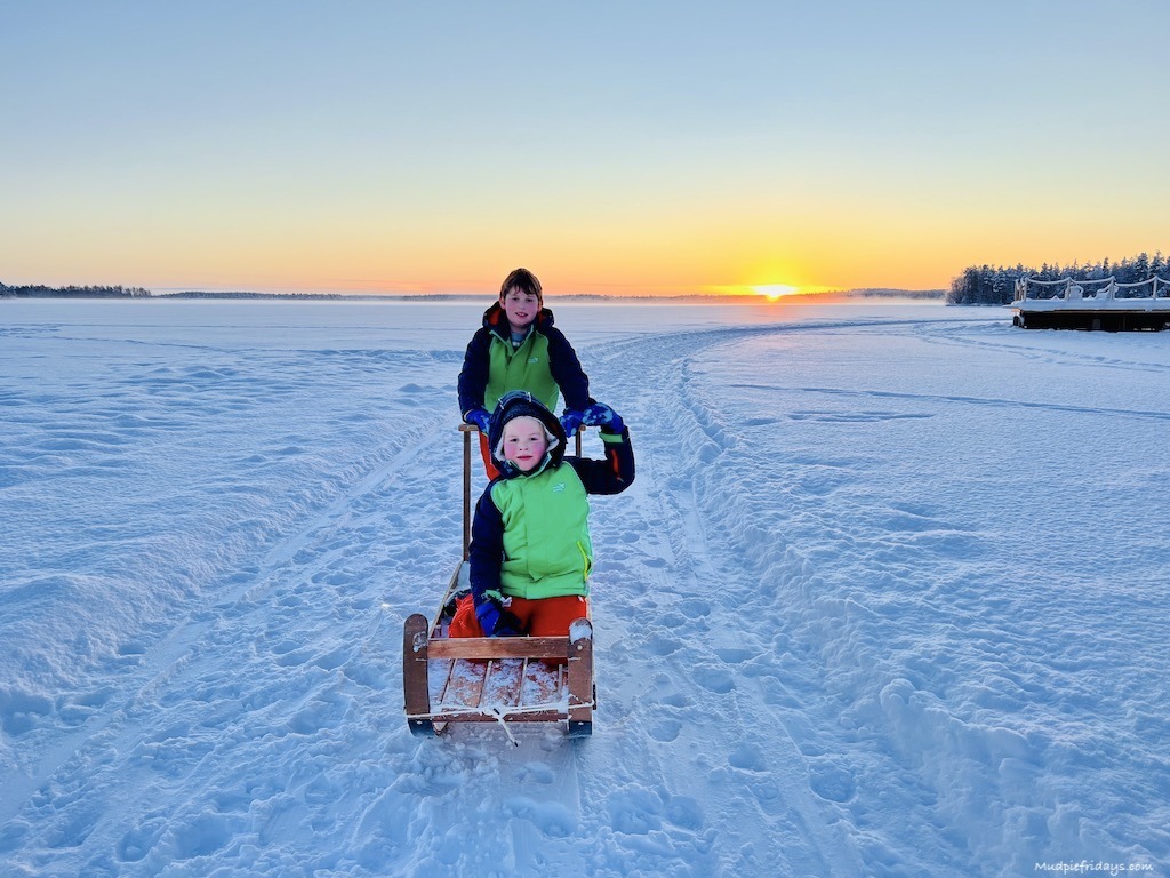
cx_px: 585
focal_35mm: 26
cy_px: 439
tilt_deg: -9.3
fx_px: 879
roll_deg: +1.5
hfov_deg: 67.3
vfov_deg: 53.1
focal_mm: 5.7
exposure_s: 1/323
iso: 50
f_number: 1.5
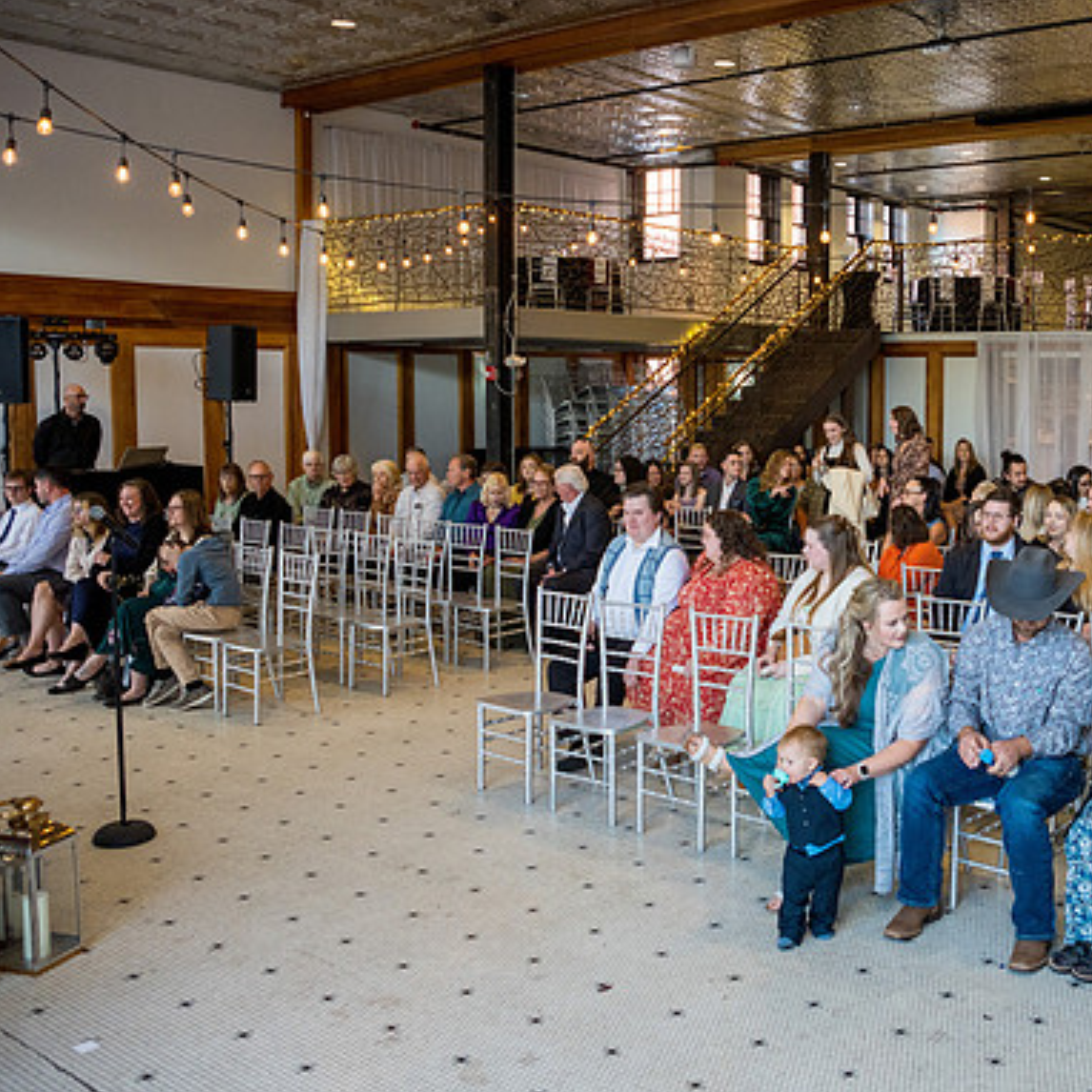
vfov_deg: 52.5
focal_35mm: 31
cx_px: 726
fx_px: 1106
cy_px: 547
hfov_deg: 51.6
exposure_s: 1/200
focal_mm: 24
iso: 1600
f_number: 2.8
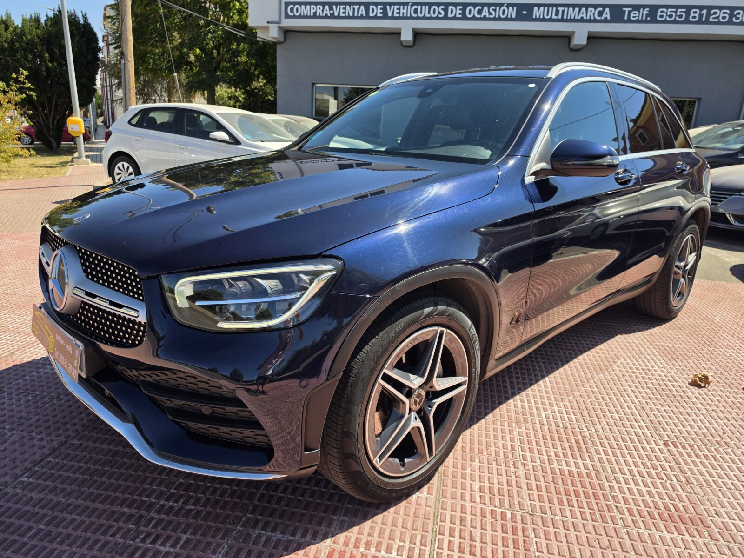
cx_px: 372
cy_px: 279
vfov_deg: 58.9
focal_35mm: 23
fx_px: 494
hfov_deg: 73.9
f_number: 1.4
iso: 64
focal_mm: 6.5
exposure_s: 1/3889
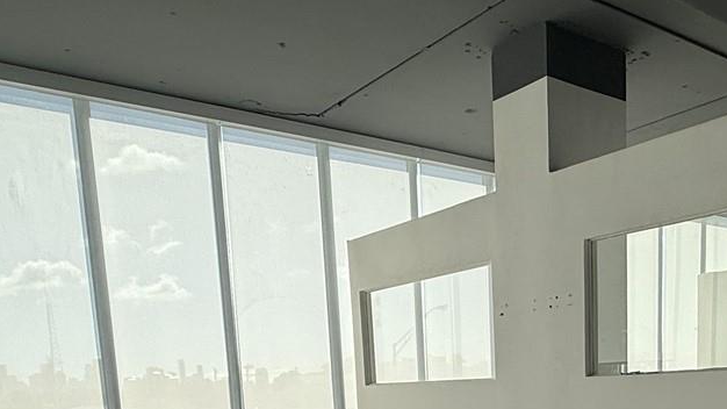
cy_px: 491
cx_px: 444
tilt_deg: -6.6
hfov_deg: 51.2
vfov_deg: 26.9
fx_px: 752
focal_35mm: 39
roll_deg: +2.7
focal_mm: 2.22
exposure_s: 1/448
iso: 50
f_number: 2.2
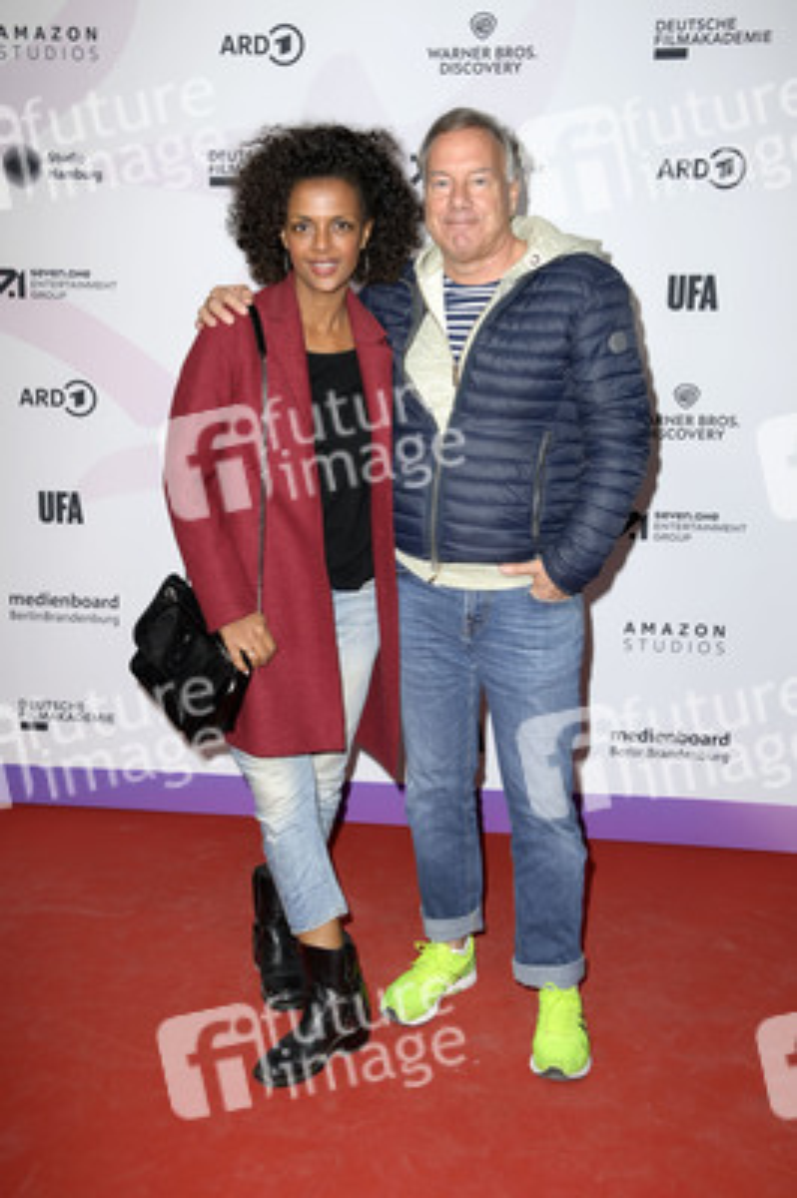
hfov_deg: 33.3
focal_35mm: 40
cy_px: 599
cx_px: 398
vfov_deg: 48.5
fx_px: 1331
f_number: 6.3
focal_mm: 40
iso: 400
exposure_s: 1/250
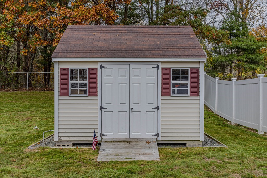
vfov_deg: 37.9
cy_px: 89
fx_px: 260
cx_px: 134
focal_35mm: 35
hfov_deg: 54.4
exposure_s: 1/320
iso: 200
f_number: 9
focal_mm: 35
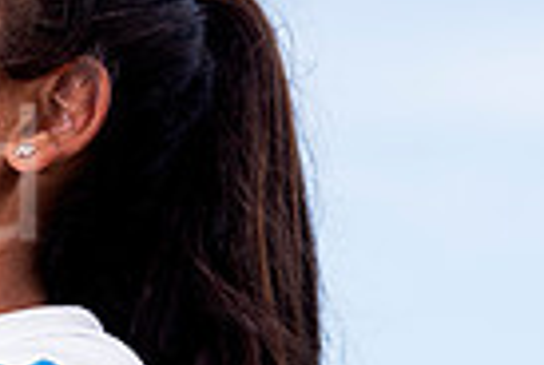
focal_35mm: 591
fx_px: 8950
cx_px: -469
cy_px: 212
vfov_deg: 2.3
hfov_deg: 3.5
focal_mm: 140
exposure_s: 1/250
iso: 125
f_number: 5.6
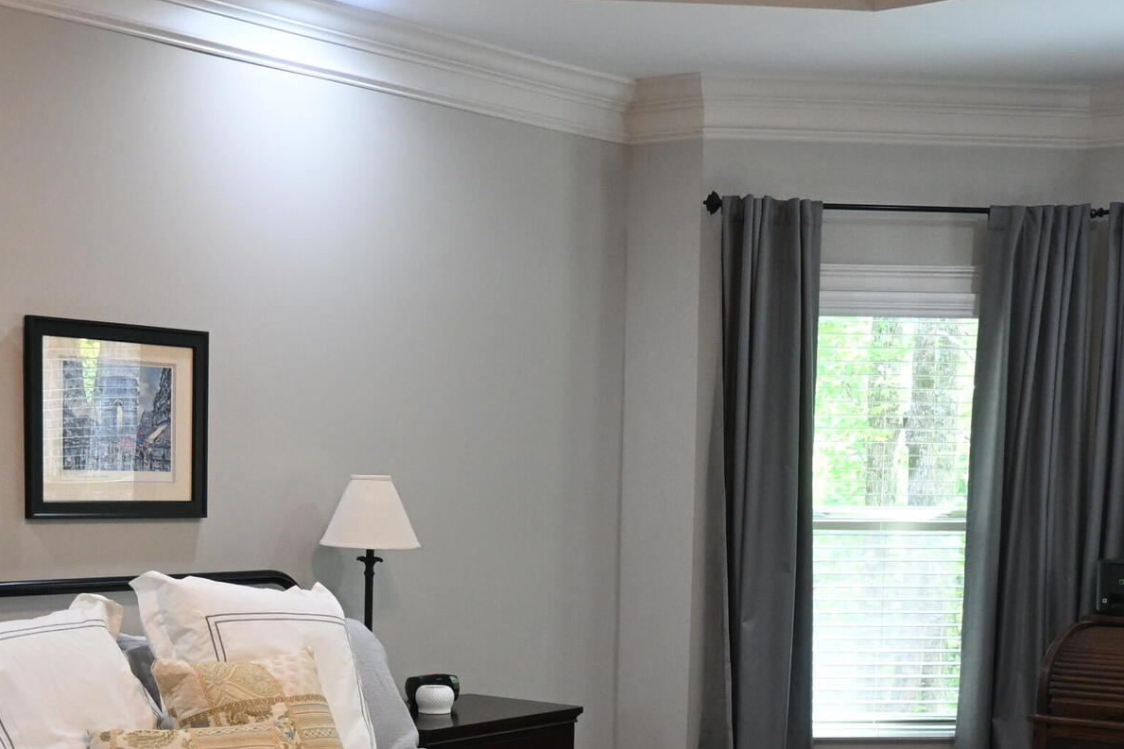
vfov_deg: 21.2
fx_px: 1936
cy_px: 752
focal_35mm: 62
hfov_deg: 32.3
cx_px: 449
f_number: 3.5
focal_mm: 16
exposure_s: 1/125
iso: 1250
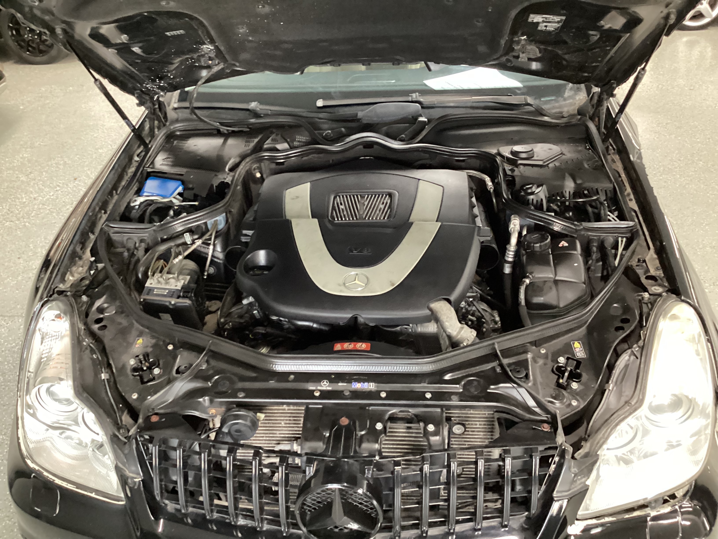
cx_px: 359
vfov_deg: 45.4
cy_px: 270
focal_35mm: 31
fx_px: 643
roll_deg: +2.4
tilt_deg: -33.1
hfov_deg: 58.4
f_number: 2.4
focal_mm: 3.3
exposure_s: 1/25
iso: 640
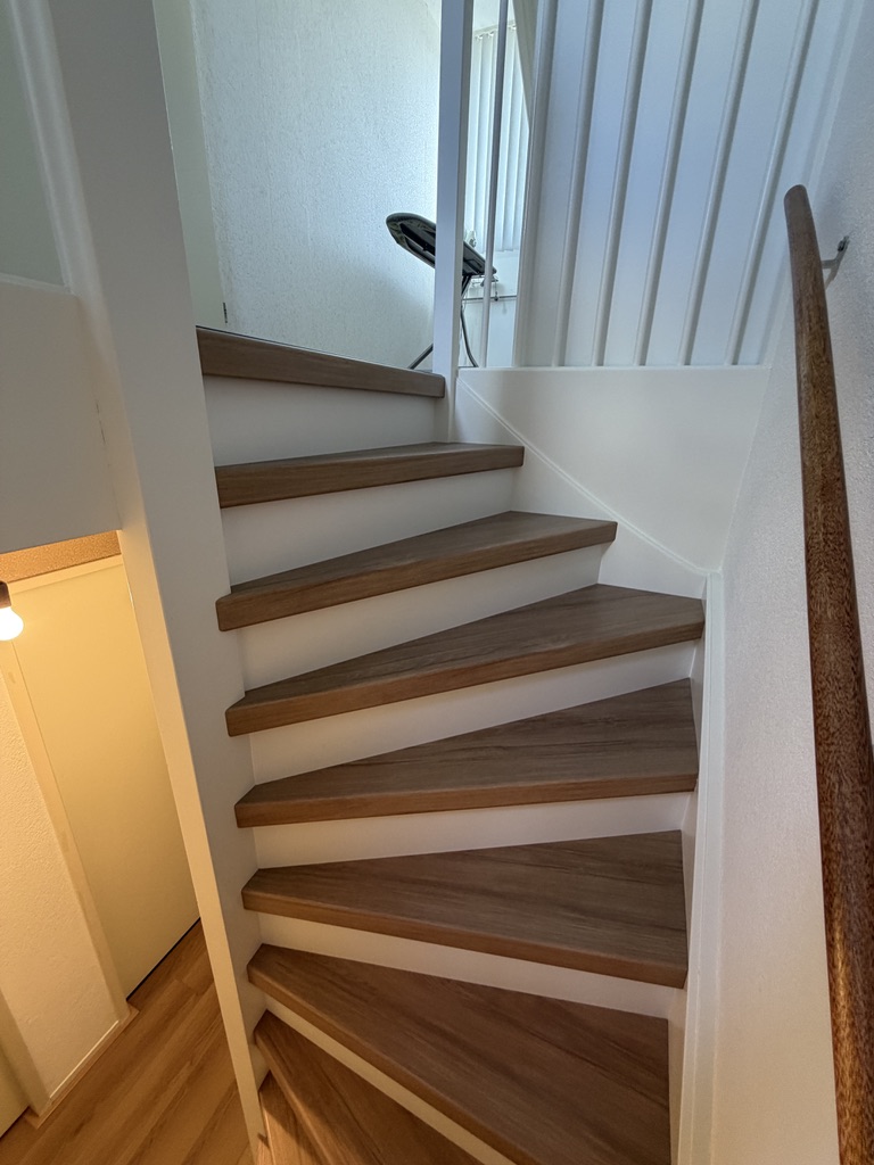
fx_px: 471
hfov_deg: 85.7
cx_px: 437
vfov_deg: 102.1
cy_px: 582
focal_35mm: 14
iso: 200
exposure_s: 1/50
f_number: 2.2
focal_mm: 2.22
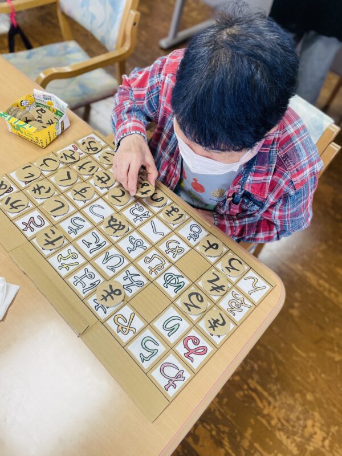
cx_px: 171
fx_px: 343
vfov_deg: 67.3
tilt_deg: -54.2
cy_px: 228
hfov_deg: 53.1
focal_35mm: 26
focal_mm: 4.2
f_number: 1.6
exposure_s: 1/100
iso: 40
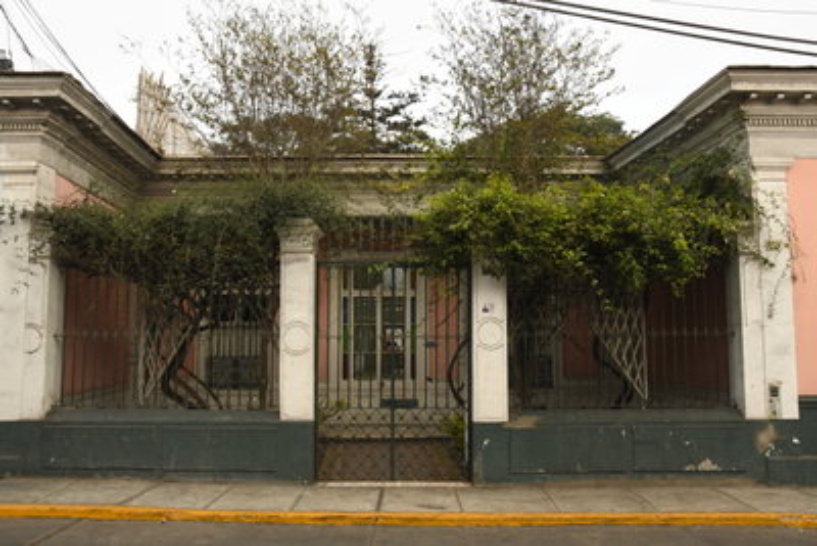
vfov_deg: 42.4
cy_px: 273
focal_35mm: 31
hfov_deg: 60.3
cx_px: 408
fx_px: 704
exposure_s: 1/200
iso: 1600
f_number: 14
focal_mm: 21
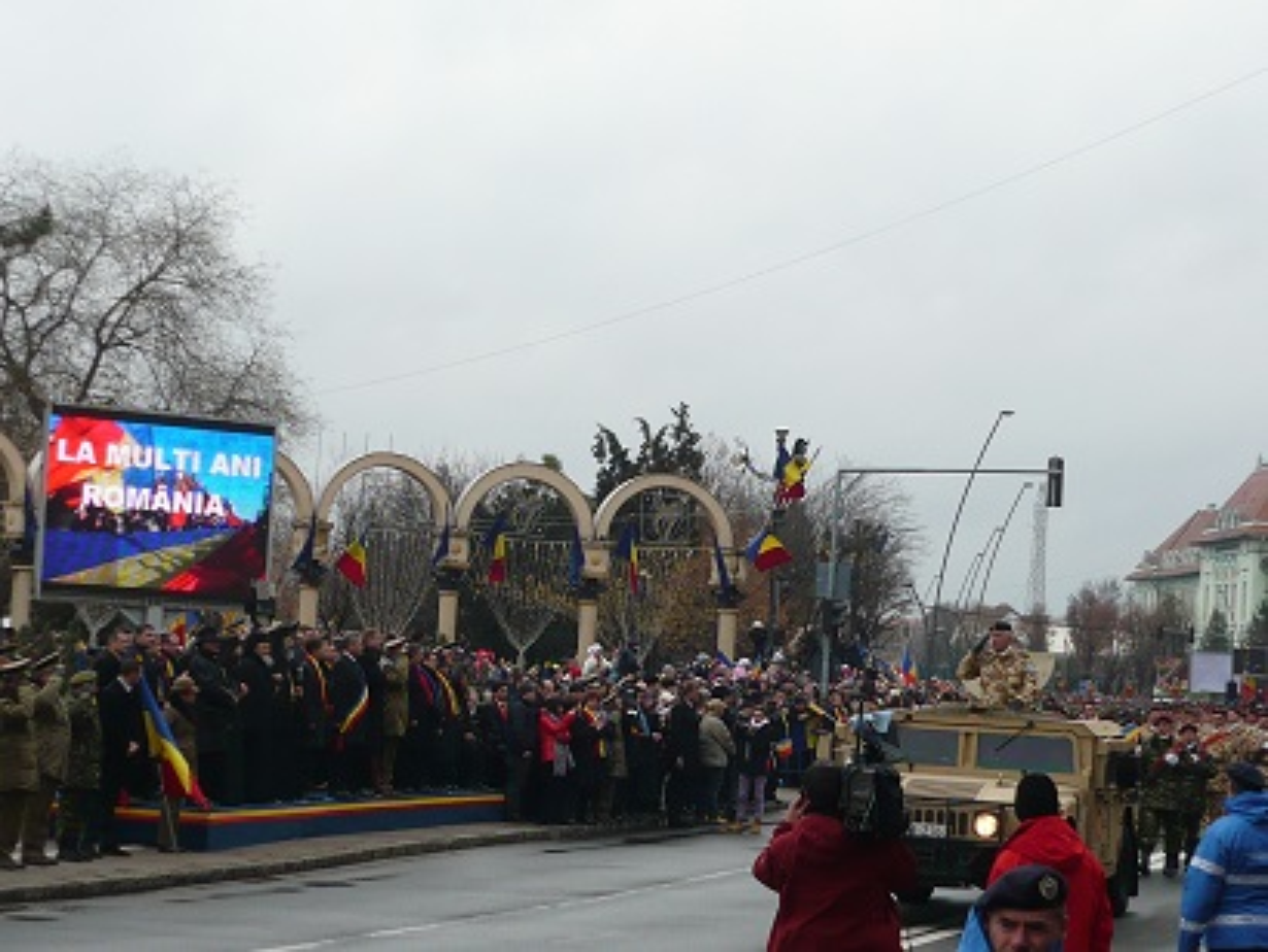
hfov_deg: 24.1
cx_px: 634
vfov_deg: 18.2
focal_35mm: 81
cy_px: 476
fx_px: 2969
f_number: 3.2
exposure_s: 1/250
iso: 100
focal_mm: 8.4
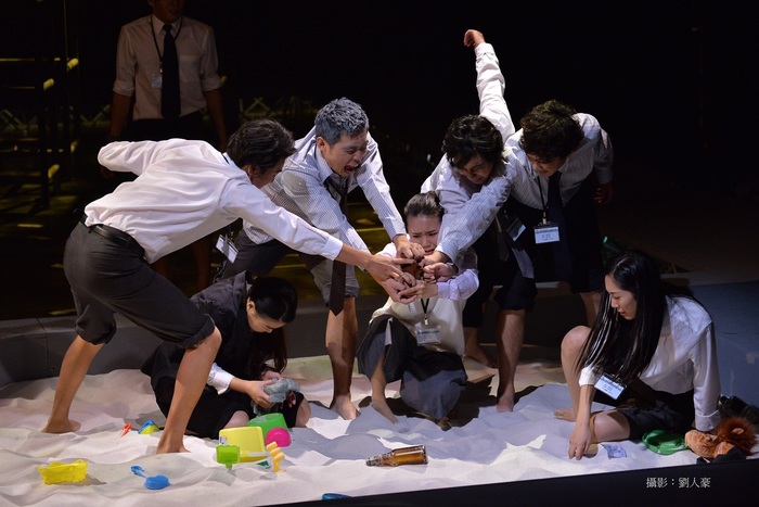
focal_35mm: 105
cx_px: 380
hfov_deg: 19.5
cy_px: 254
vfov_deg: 13.0
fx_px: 2214
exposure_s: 1/250
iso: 2000
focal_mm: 105
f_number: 4.5
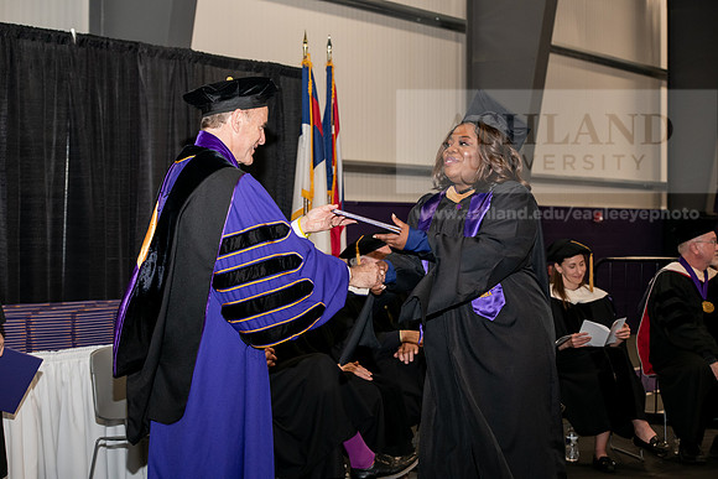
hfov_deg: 28.8
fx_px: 1396
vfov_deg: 19.5
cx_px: 359
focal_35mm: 70
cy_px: 240
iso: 1600
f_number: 5.6
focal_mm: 70
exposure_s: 1/200
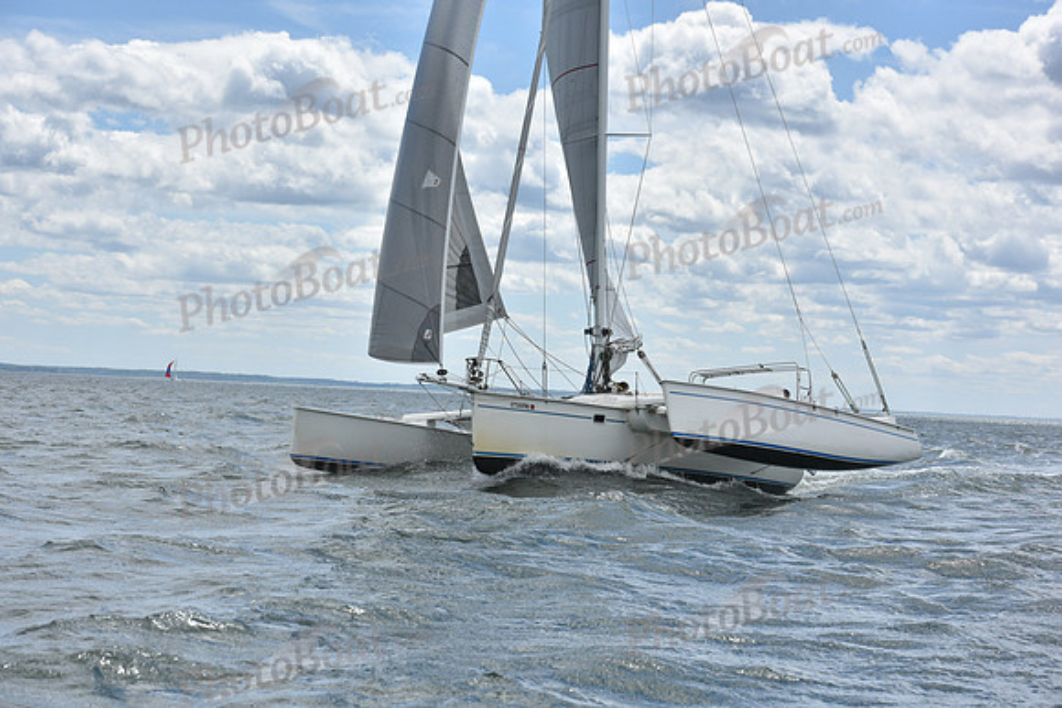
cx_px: 531
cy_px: 354
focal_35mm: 82
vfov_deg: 16.7
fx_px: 2419
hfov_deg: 24.8
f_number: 8
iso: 320
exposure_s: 1/1600
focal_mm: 82
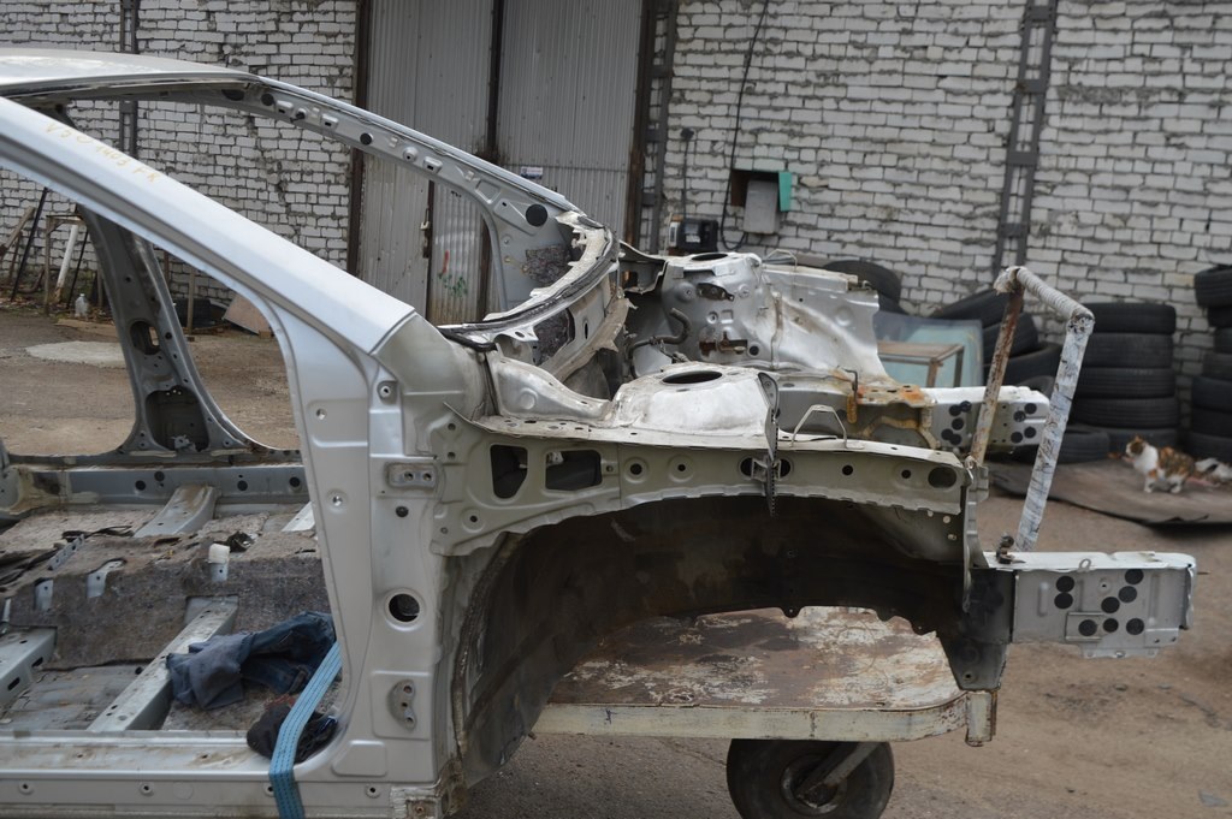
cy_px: 410
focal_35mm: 36
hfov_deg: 53.2
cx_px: 616
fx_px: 1231
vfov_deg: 36.8
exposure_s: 1/125
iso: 110
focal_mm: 24
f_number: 5.6
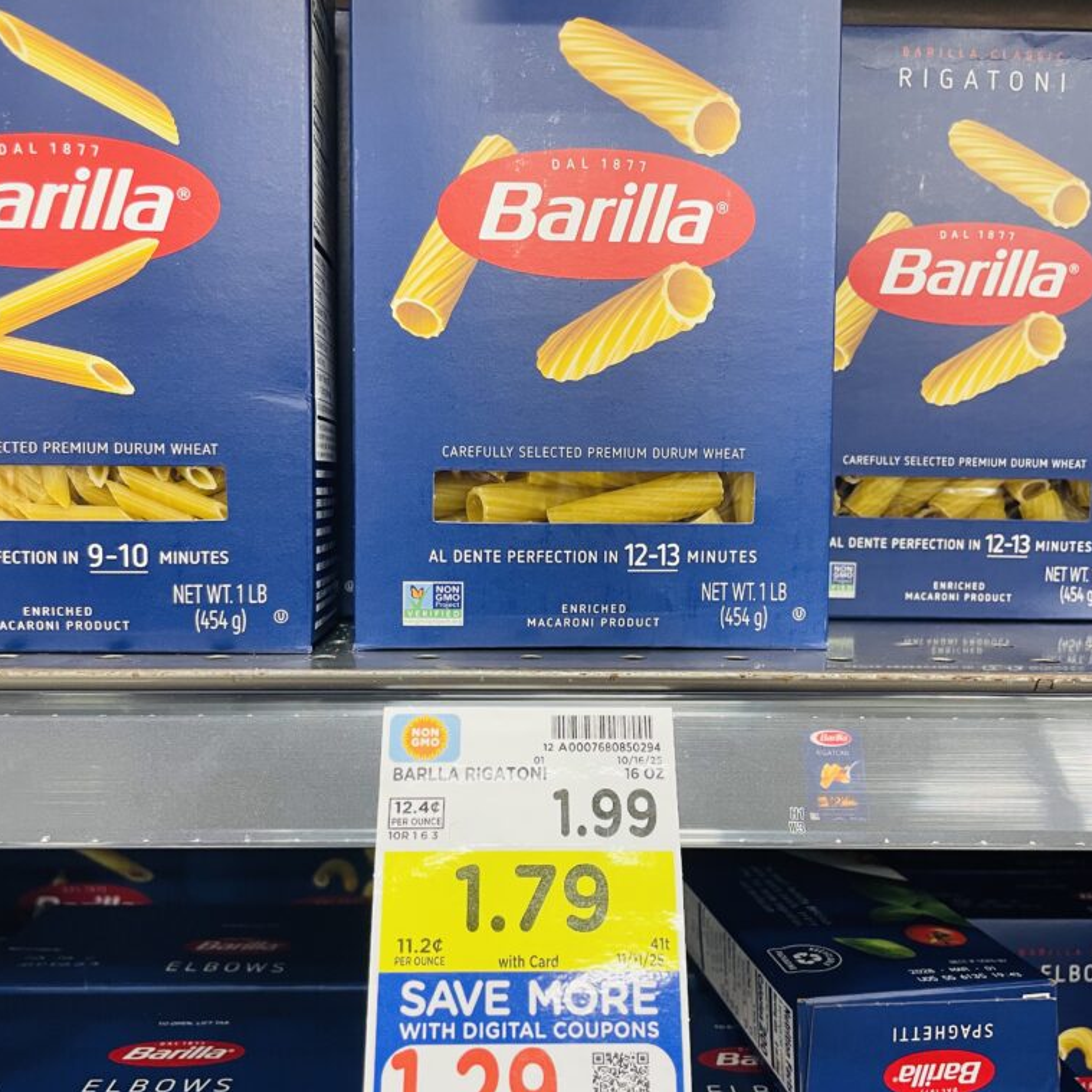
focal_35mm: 31
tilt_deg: -3.5
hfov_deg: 52.5
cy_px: 564
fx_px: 1106
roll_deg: -0.1
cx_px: 544
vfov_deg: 52.5
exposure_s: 1/60
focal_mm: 4.2
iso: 160
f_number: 1.6
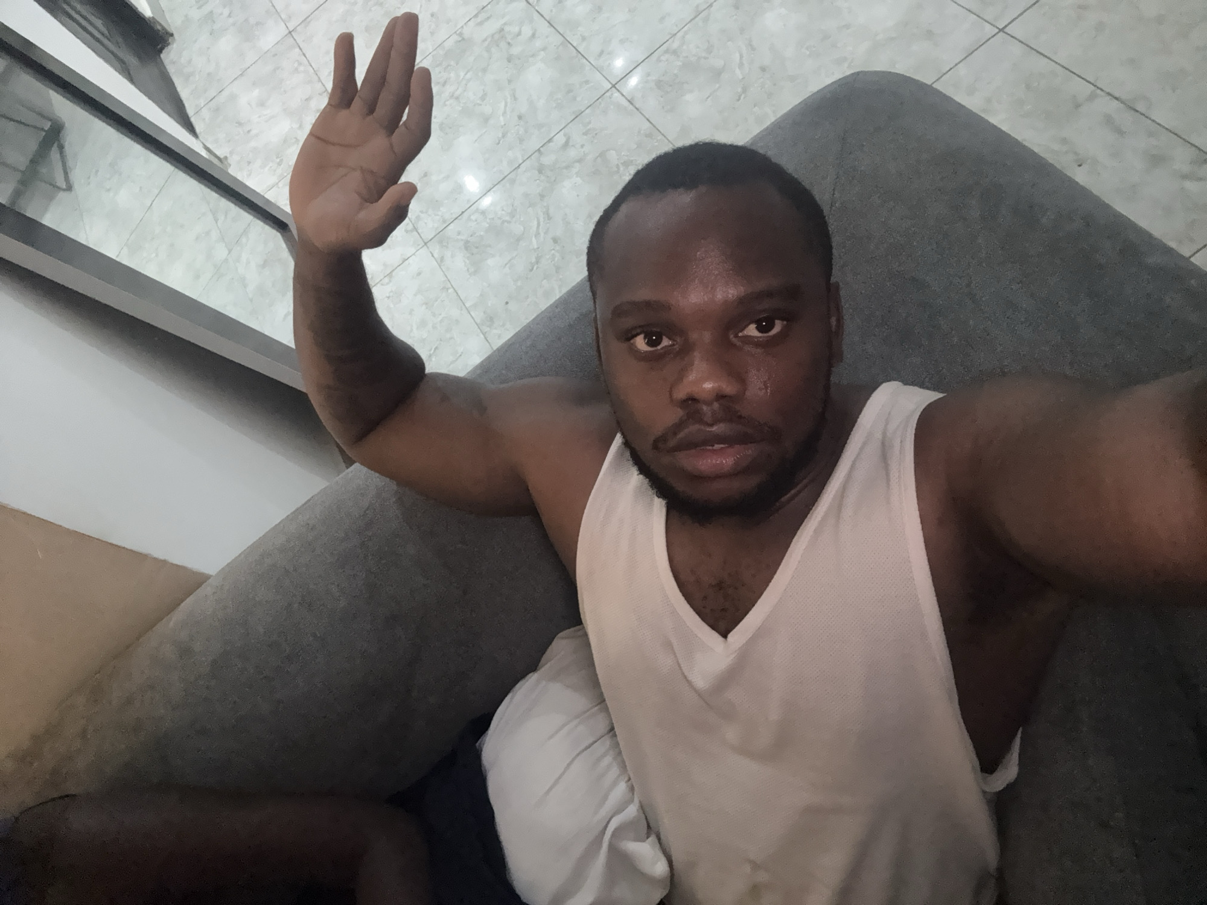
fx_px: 802
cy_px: 452
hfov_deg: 73.9
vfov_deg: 58.9
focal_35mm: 23
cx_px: 604
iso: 320
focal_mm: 2.69
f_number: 1.9
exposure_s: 1/18
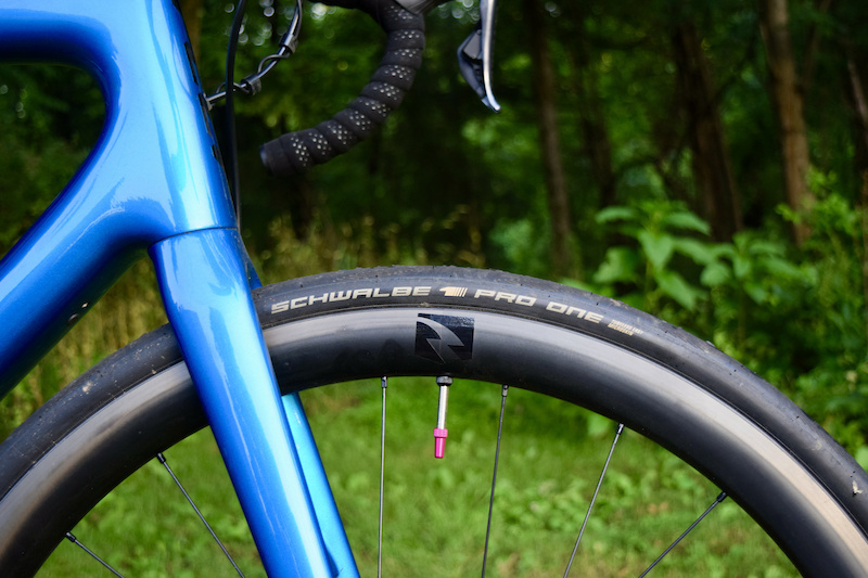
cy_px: 289
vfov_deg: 28.9
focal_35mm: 46
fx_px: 1121
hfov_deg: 42.3
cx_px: 434
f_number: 4.2
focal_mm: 31
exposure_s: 1/60
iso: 720
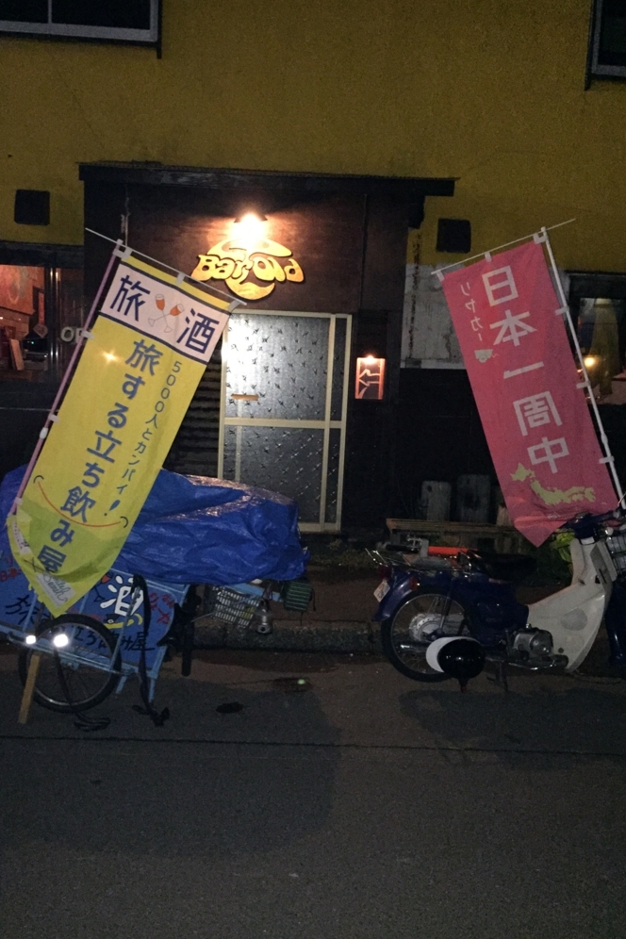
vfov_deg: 60.3
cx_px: 278
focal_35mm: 31
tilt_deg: -5.6
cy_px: 462
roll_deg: -1.3
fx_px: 809
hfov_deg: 42.3
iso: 640
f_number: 2.2
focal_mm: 4.15
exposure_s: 1/16
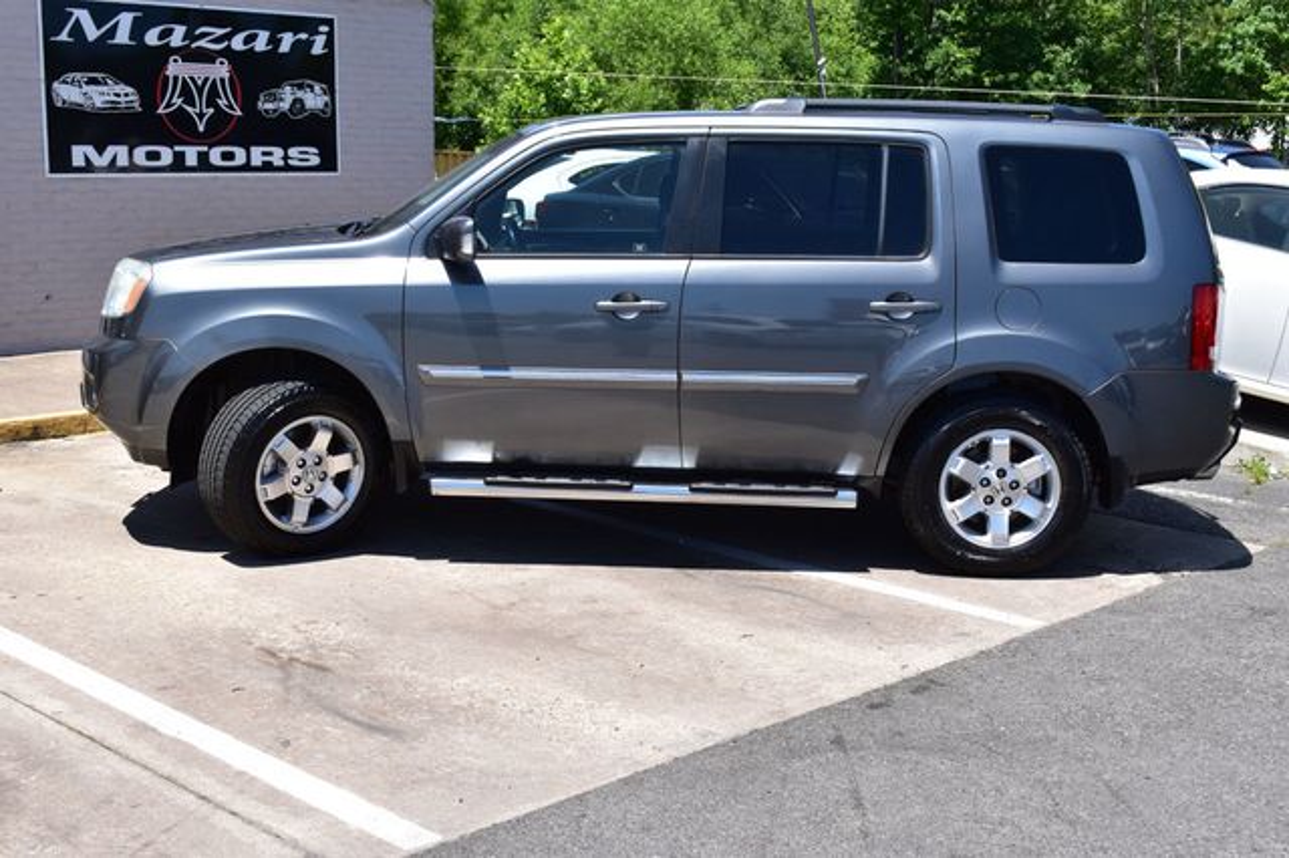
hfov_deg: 42.3
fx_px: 1664
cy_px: 429
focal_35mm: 46
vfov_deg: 28.9
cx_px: 644
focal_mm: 31
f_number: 11
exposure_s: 1/500
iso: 400
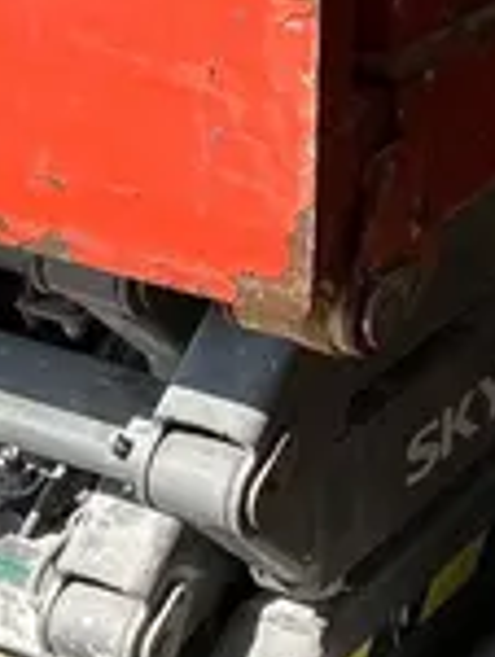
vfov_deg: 15.5
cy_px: 296
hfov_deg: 11.7
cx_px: 83
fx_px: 2415
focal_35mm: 127
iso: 50
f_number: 1.5
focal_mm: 5.7
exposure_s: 1/2762
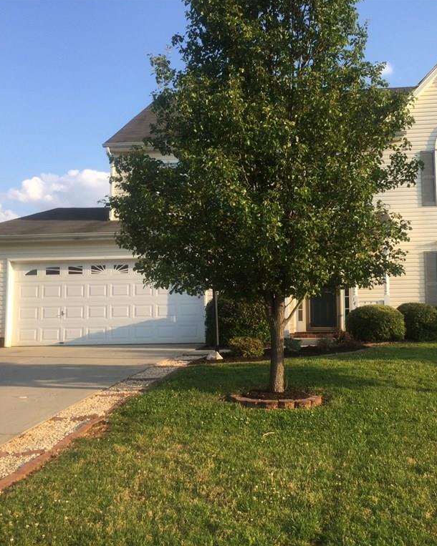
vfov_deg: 47.9
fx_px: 615
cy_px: 272
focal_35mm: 38
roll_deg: -0.1
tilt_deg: +7.6
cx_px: 304
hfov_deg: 38.5
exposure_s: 1/775
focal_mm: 4.15
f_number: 2.2
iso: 32
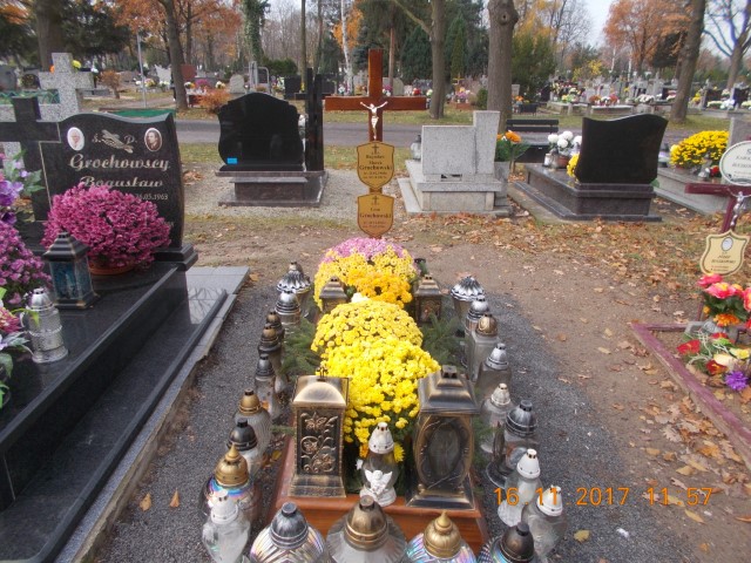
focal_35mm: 26
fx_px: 564
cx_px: 376
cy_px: 282
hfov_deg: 67.3
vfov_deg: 53.1
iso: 100
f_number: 3.2
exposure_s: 1/250
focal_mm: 4.6
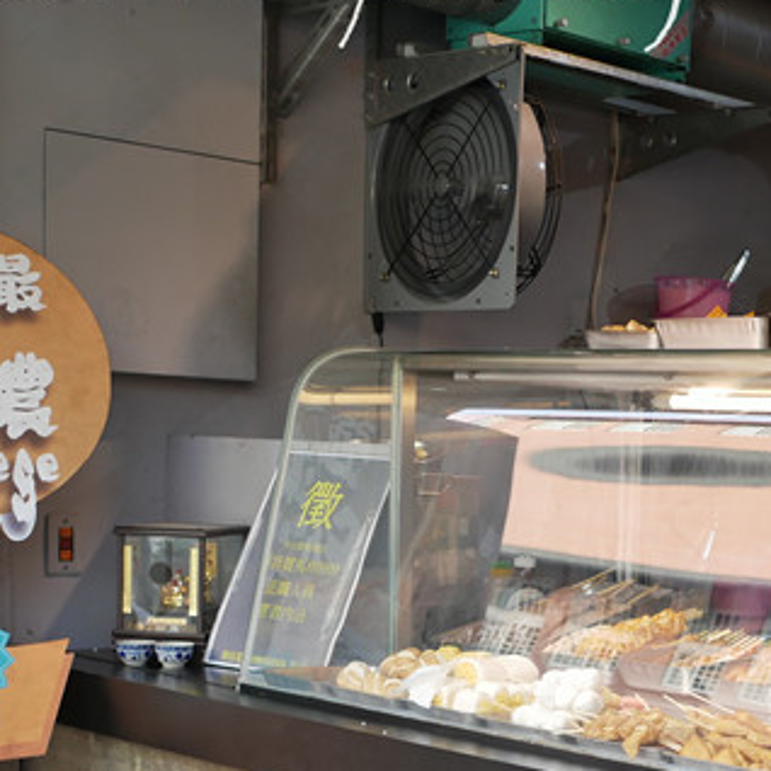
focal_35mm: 75
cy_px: 651
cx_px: 916
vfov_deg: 22.6
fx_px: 1890
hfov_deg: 21.5
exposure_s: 1/200
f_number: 2.2
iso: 200
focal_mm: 15
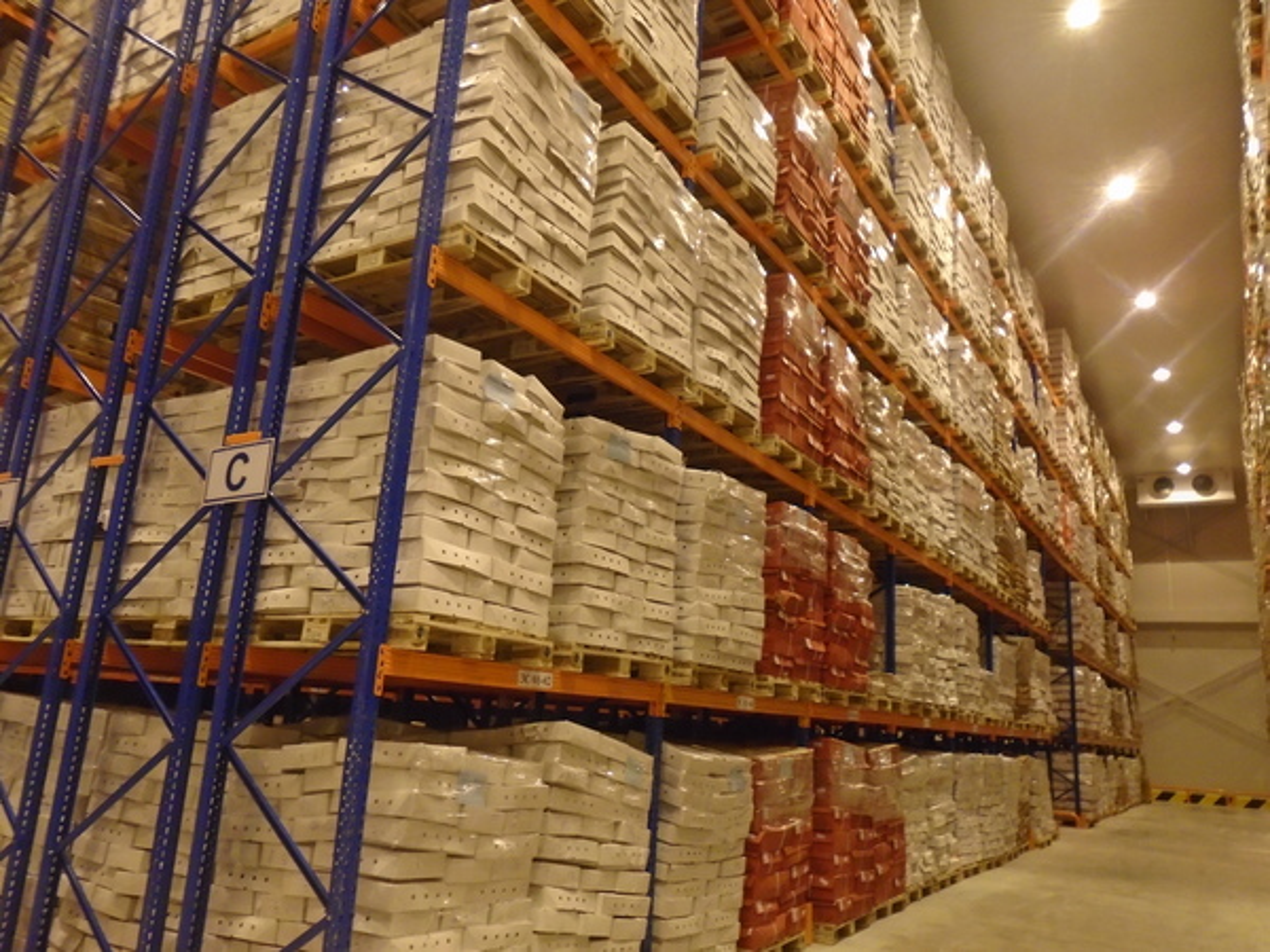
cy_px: 476
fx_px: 954
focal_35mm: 26
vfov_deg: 53.1
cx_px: 635
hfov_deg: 67.3
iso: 400
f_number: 3.2
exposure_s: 1/30
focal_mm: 4.6
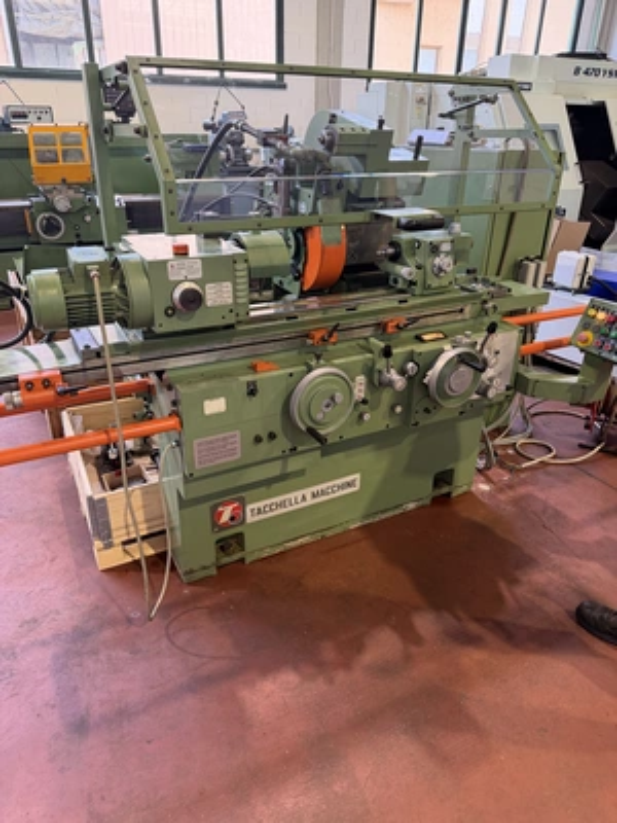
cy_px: 412
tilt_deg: -24.6
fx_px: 570
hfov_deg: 56.8
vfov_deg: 71.6
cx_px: 308
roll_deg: -0.6
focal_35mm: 24
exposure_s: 1/61
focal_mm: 6.76
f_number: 1.78
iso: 200
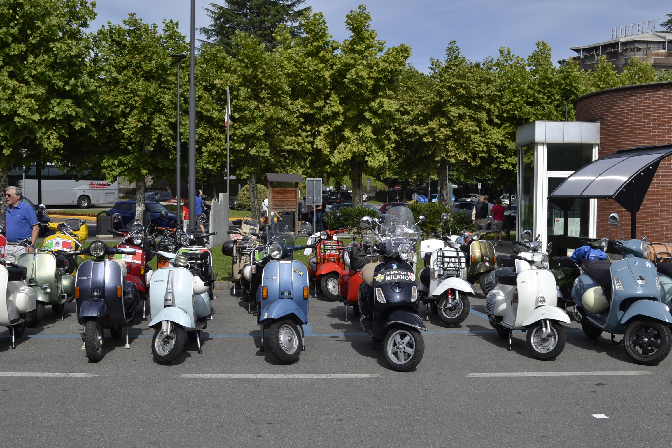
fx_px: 728
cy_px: 224
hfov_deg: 49.6
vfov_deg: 34.2
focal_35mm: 39
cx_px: 336
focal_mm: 26
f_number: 8
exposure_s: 1/250
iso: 100
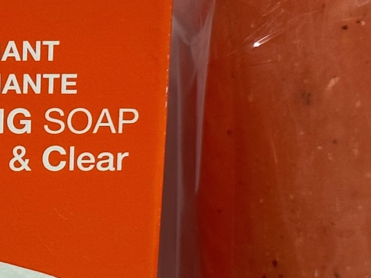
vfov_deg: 8.2
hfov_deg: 10.9
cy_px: 193
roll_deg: -2.5
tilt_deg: -24.0
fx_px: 1939
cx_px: 26
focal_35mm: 181
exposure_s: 1/100
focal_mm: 6.86
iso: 125
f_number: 1.78
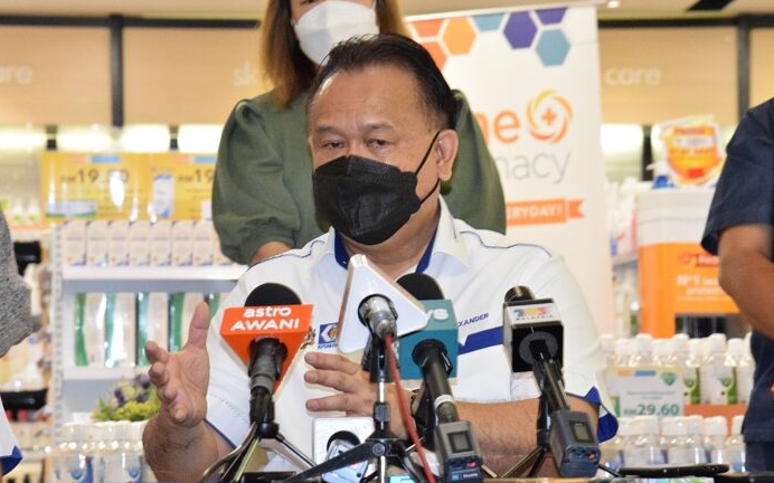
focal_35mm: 200
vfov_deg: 6.6
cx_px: 386
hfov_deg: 10.5
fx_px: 4217
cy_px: 229
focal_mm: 130
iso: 6400
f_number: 11
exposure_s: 1/80
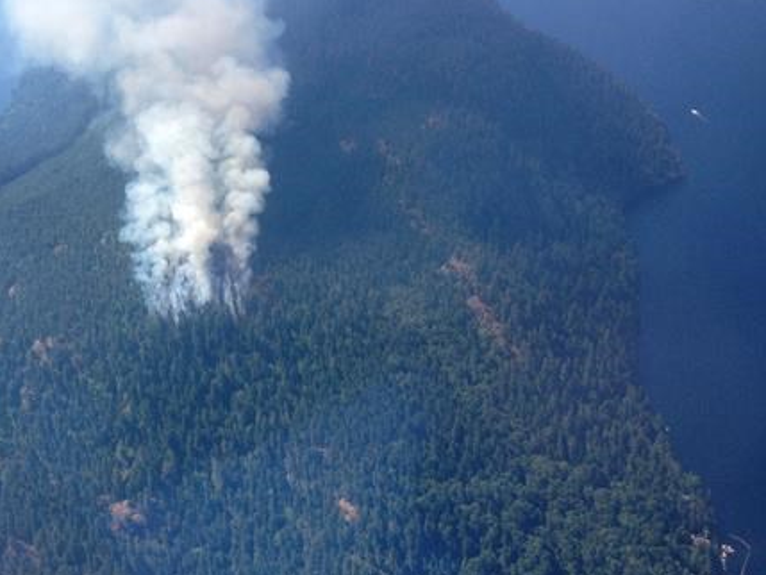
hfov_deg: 35.5
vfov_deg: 27.5
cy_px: 221
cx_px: 205
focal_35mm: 53
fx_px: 1173
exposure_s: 1/1175
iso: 50
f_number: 2.4
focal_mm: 4.28
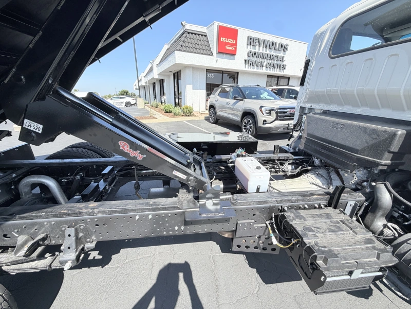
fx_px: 166
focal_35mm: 14
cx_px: 206
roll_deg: -0.1
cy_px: 154
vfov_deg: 85.7
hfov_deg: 102.1
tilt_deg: -18.3
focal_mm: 2.22
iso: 40
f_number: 2.2
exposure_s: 1/638
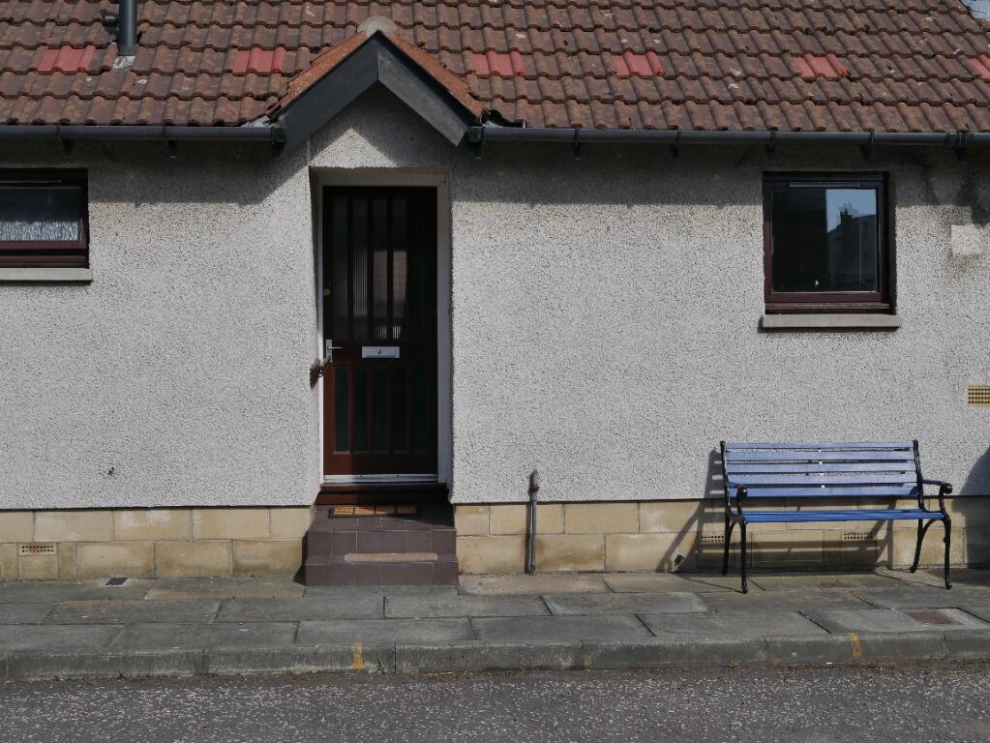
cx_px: 495
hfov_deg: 38.2
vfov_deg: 29.1
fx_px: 1430
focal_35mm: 50
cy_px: 372
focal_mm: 25
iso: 200
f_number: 6.3
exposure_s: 1/1300
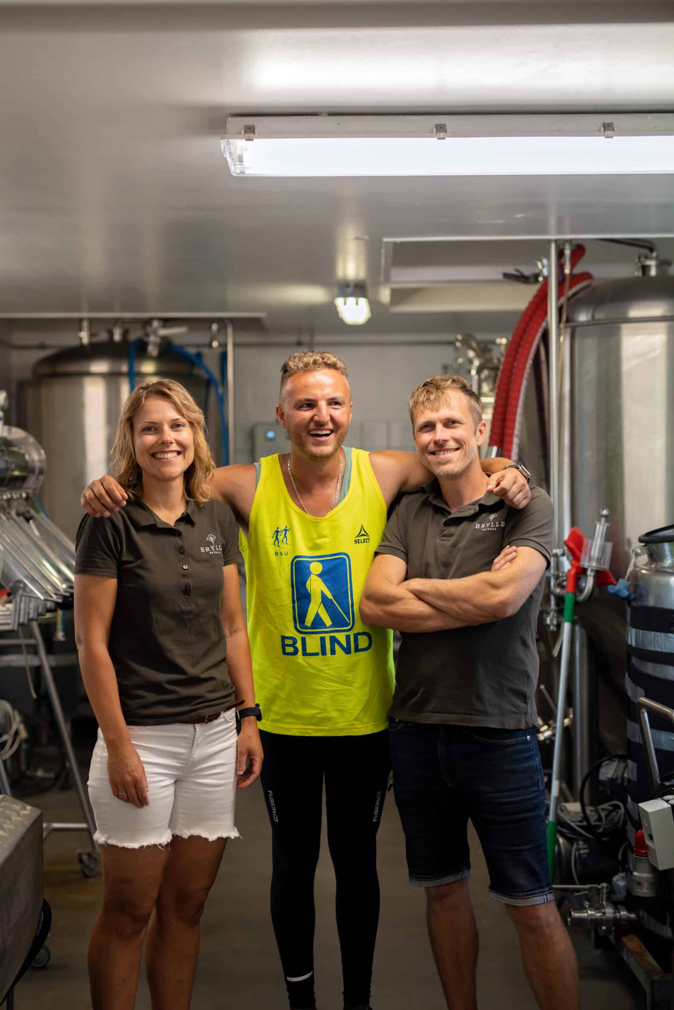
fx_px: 1404
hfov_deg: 27.0
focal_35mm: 50
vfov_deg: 39.6
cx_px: 337
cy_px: 505
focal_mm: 50
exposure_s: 1/200
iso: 400
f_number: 2
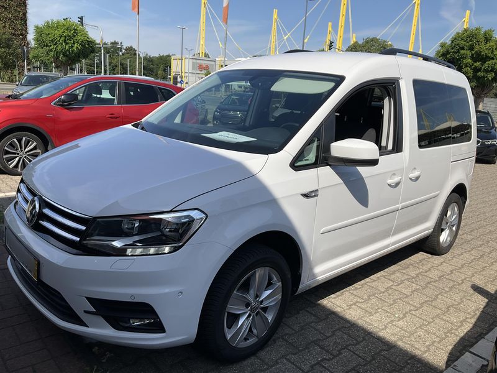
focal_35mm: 29
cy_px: 186
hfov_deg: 61.7
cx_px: 248
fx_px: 416
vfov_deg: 48.2
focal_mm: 3
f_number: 1.8
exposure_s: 1/2058
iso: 25
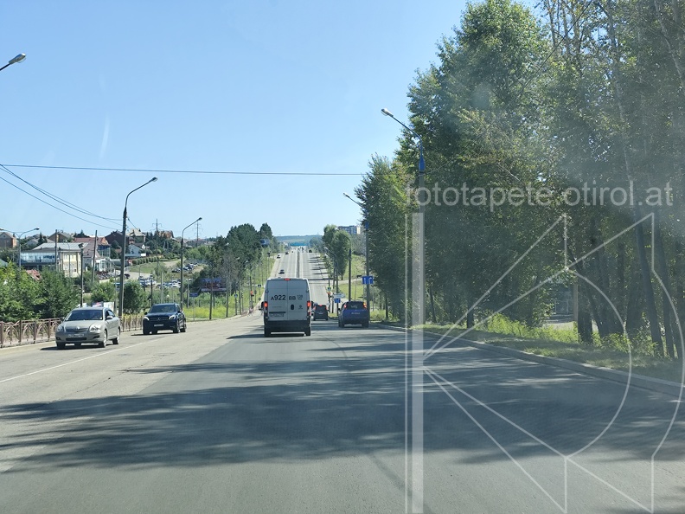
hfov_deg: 41.2
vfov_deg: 31.5
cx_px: 342
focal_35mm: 46
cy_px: 257
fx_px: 910
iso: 50
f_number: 1.65
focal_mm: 6.19
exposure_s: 1/505
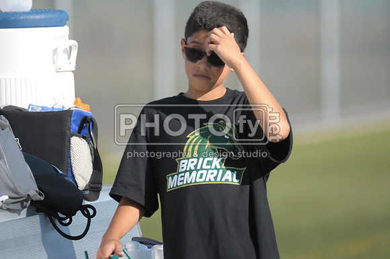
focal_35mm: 600
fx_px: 6491
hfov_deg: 3.4
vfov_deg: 2.3
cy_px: 130
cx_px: 195
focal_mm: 400
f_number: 4
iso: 1600
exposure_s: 1/8000
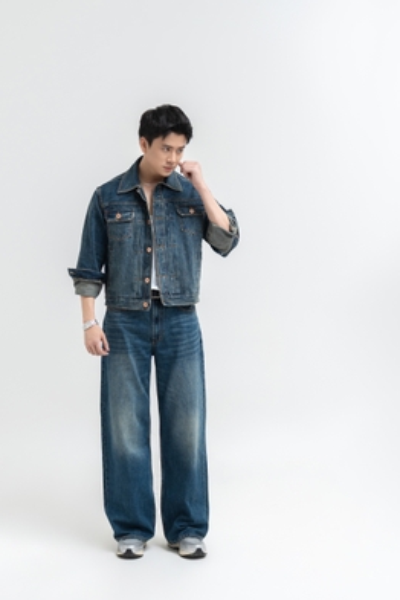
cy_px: 308
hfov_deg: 20.6
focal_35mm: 66
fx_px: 1100
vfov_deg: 30.5
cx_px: 162
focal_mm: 54
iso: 200
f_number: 4.5
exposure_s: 1/160
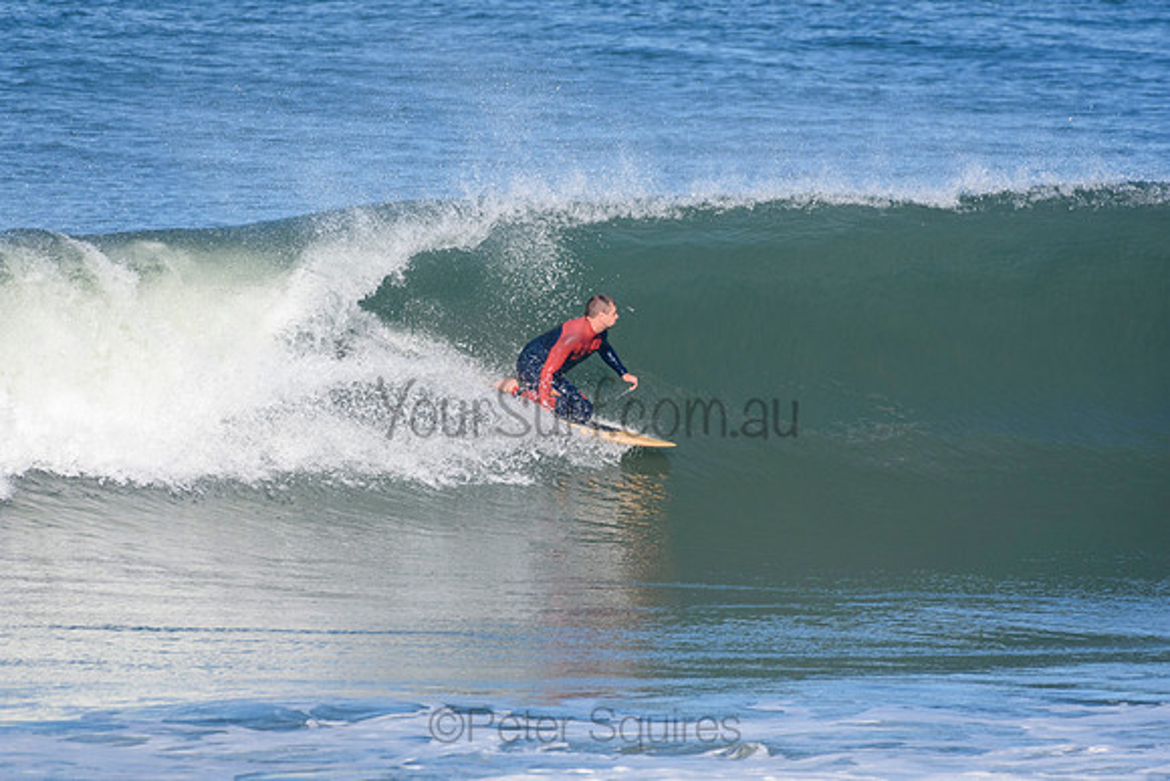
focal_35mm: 750
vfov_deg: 1.8
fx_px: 24380
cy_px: 390
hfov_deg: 2.7
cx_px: 585
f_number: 5.6
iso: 400
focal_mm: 500
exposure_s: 1/2000
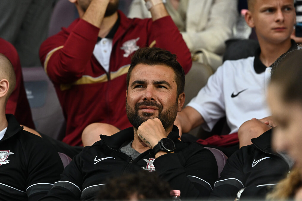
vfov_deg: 4.0
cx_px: 151
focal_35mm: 340
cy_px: 100
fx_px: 2852
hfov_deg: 6.1
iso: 3200
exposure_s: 1/640
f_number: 5.6
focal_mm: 340
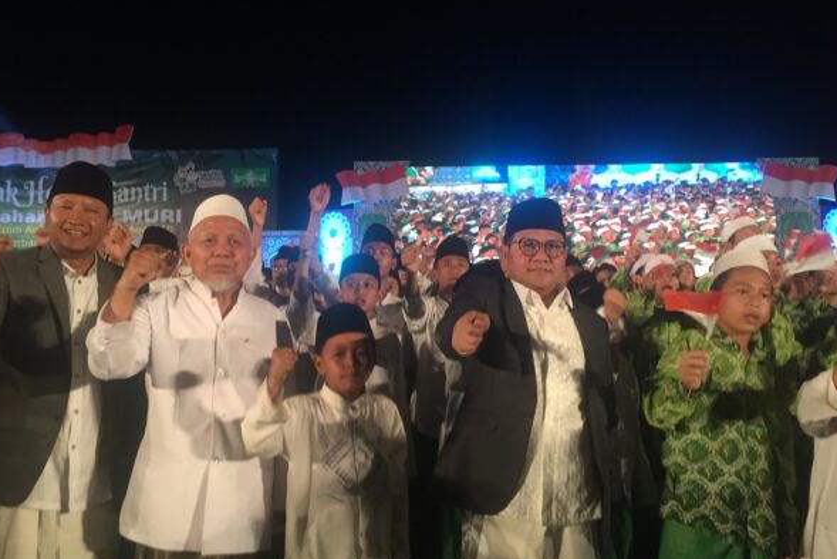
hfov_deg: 55.8
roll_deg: -0.1
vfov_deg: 38.9
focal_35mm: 34
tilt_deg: +1.5
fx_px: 791
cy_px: 294
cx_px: 404
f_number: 2.2
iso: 160
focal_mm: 4.15
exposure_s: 1/33
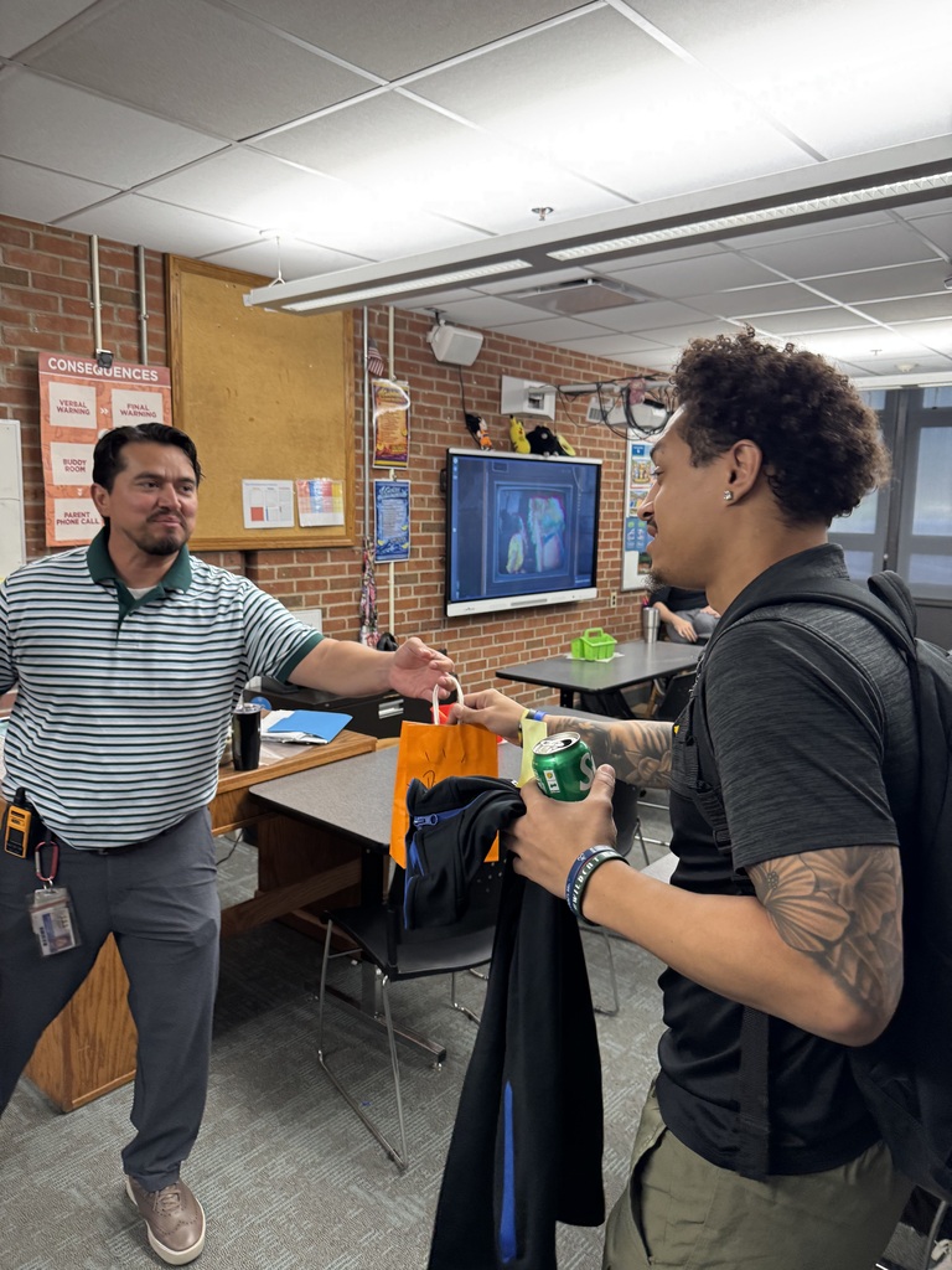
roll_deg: -0.5
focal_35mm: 24
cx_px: 476
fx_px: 880
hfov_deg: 56.8
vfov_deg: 71.6
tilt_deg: -5.7
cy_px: 635
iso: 200
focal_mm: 6.76
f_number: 1.78
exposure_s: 1/60
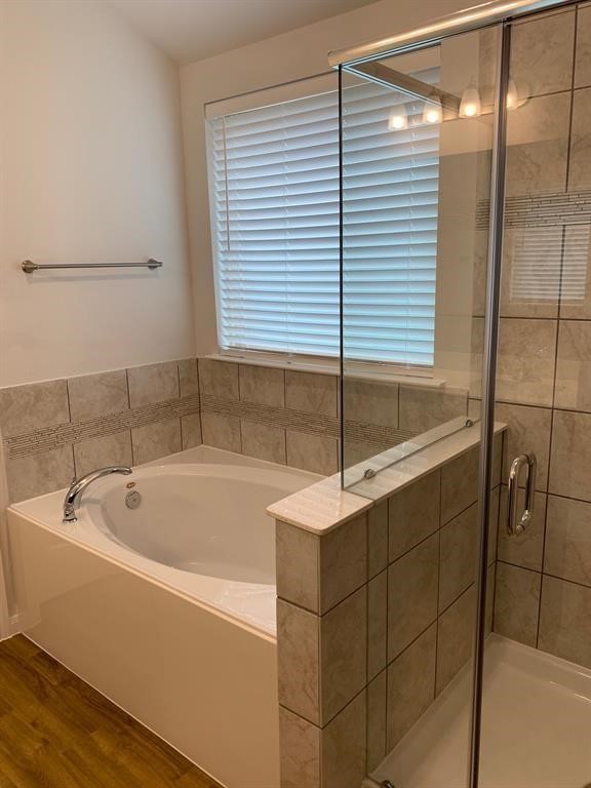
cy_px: 394
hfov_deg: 53.1
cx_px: 296
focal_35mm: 26
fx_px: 592
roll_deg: +1.4
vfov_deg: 67.3
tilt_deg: -11.0
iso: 64
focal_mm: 4.25
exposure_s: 1/120
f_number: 1.8
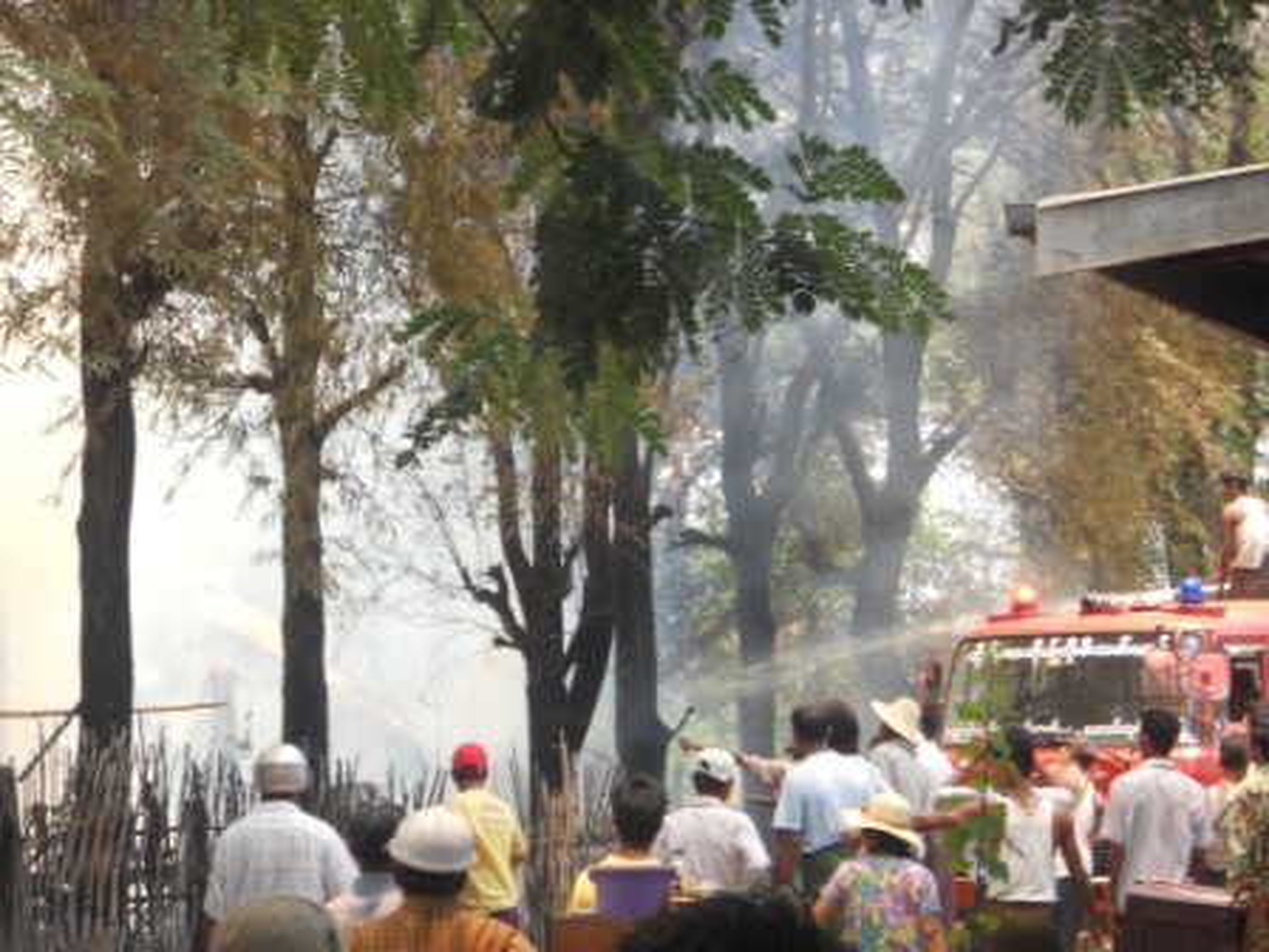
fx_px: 3373
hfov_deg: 21.3
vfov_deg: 16.1
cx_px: 634
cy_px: 476
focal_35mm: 92
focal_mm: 16.5
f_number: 5.4
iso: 80
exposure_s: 1/80
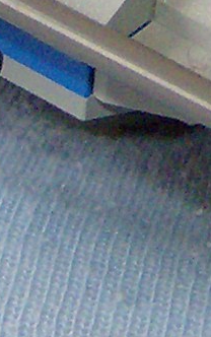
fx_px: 2710
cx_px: 223
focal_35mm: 295
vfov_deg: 7.0
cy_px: -197
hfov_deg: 4.5
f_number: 2.8
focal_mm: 6
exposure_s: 1/60
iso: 200
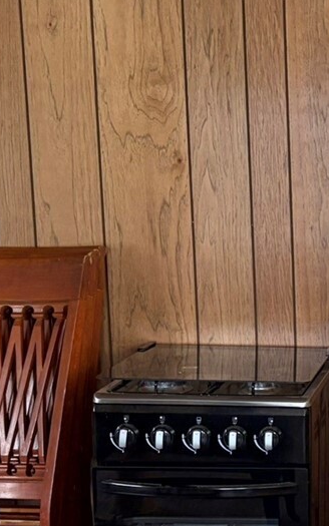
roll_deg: +1.2
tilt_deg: -9.6
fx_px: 1205
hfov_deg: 14.6
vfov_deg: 24.5
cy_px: 357
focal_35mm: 84
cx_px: 482
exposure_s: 1/85
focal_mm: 5.96
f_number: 1.6
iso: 125
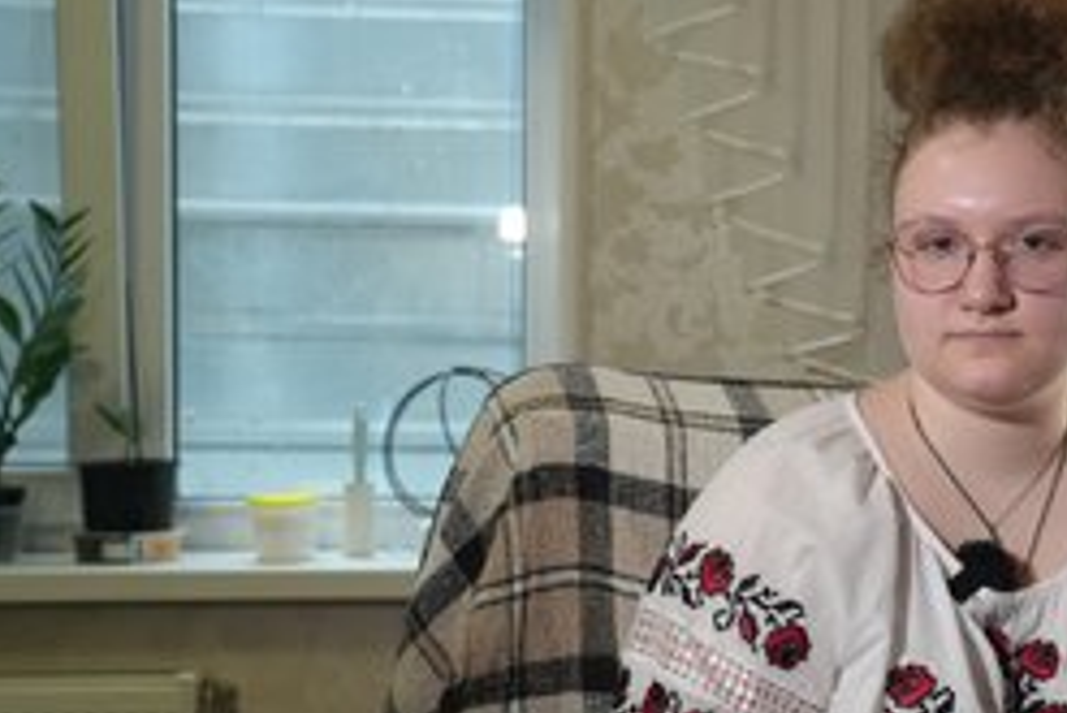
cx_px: 782
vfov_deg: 18.0
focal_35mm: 76
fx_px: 2254
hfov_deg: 26.3
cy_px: 356
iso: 4000
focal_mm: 47
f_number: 4
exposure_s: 1/160
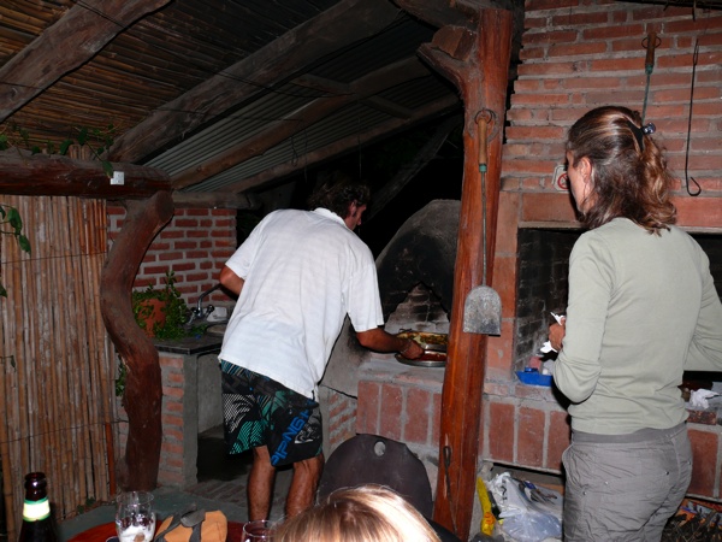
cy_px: 271
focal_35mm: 35
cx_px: 361
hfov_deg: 52.6
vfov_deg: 40.7
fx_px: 730
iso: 100
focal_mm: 7.4
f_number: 2.8
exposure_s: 1/30
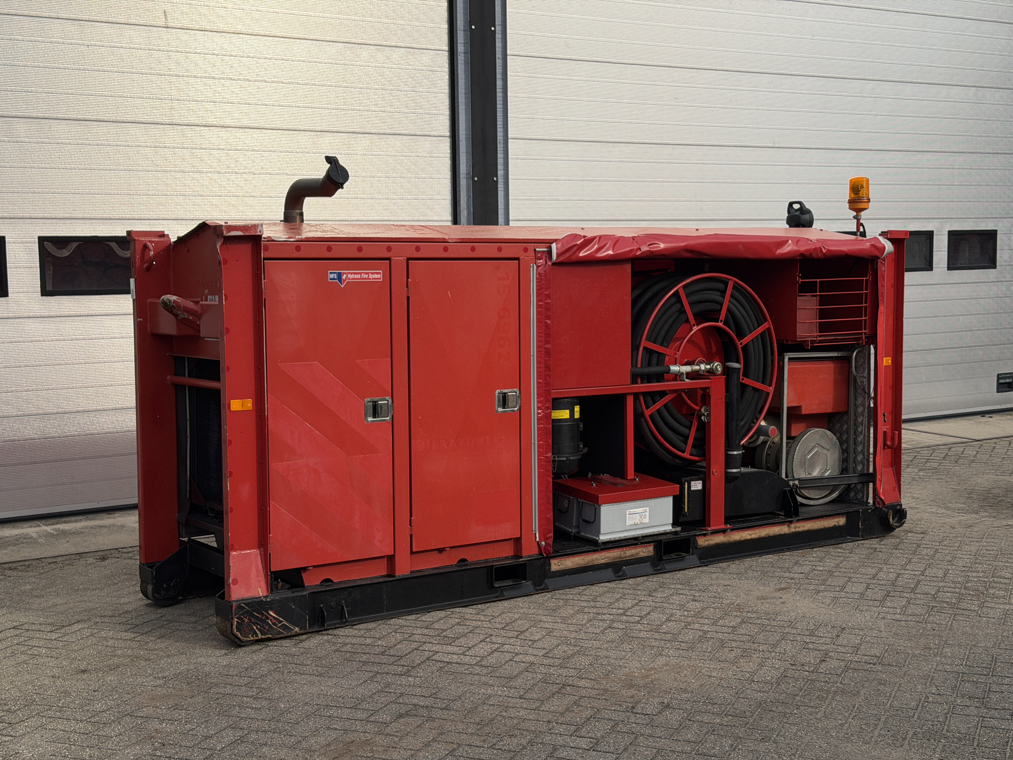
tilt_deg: -5.0
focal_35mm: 48
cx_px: 506
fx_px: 1405
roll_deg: +1.3
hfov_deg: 39.7
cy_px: 380
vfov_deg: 30.3
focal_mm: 6.76
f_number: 1.78
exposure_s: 1/6024
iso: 64
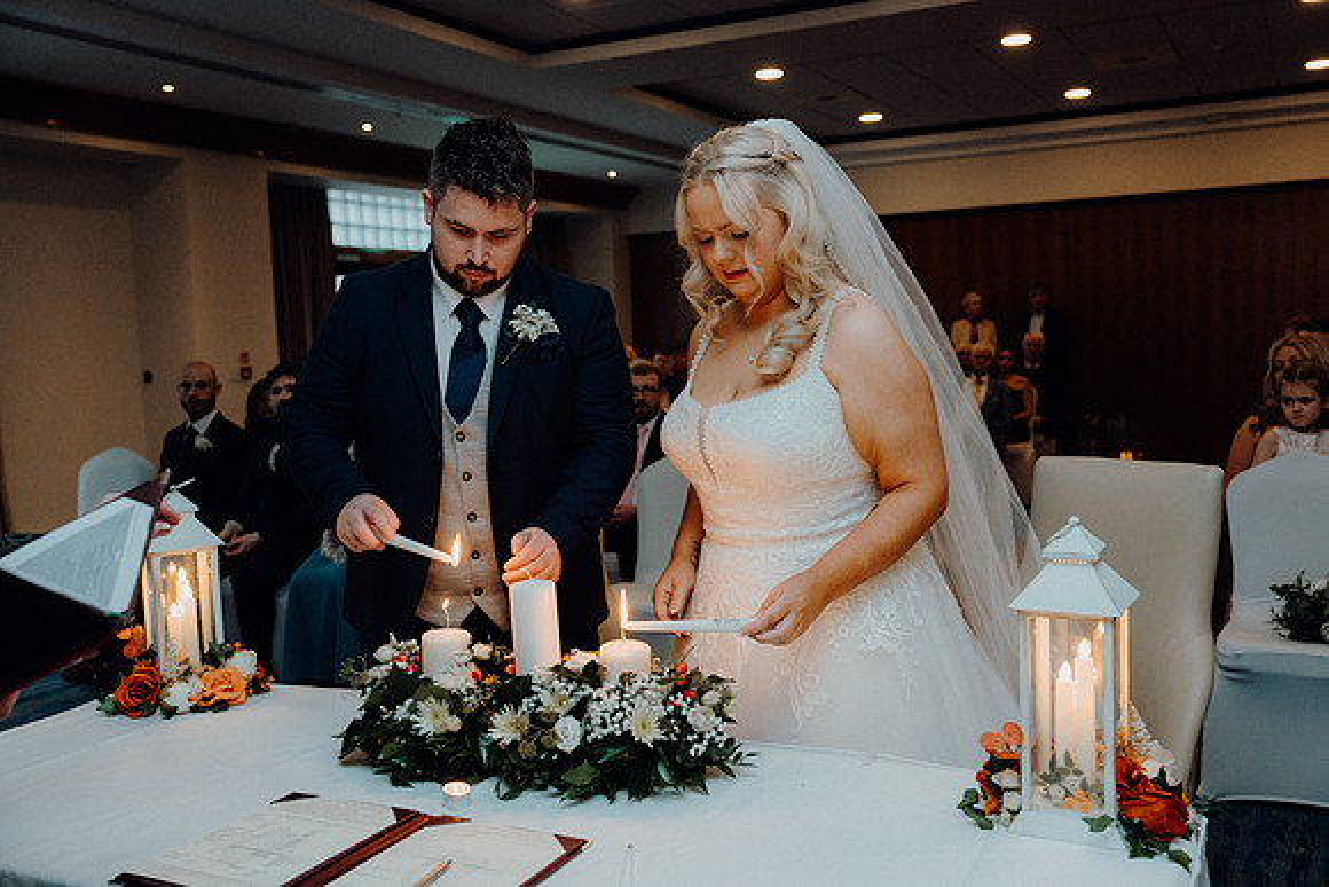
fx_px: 1255
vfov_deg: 38.9
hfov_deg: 55.8
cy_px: 444
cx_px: 664
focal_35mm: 34
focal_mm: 34
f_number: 3.5
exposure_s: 1/160
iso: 2500
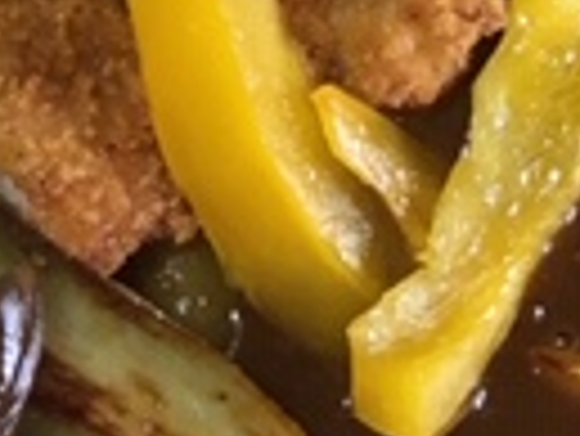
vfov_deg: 10.2
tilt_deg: -79.2
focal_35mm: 144
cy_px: -72
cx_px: -328
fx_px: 2415
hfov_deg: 12.9
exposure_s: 1/30
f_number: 2.2
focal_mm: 4.15
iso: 80
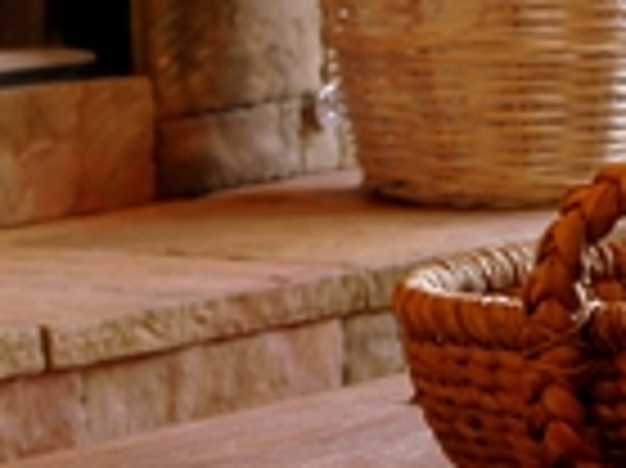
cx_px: 651
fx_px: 3740
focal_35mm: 207
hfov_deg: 9.5
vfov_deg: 7.1
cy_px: 628
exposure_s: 1/13
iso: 400
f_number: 4.5
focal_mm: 25
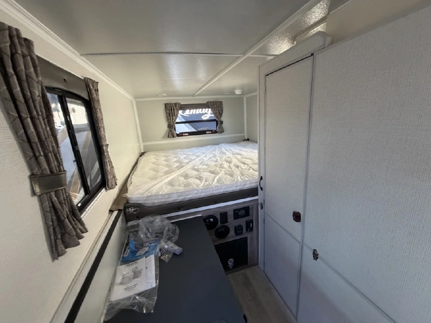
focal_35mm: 14
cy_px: 162
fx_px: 174
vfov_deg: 85.7
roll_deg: +0.7
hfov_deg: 102.1
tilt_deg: -12.5
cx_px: 216
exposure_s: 1/80
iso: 320
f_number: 2.2
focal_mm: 2.22
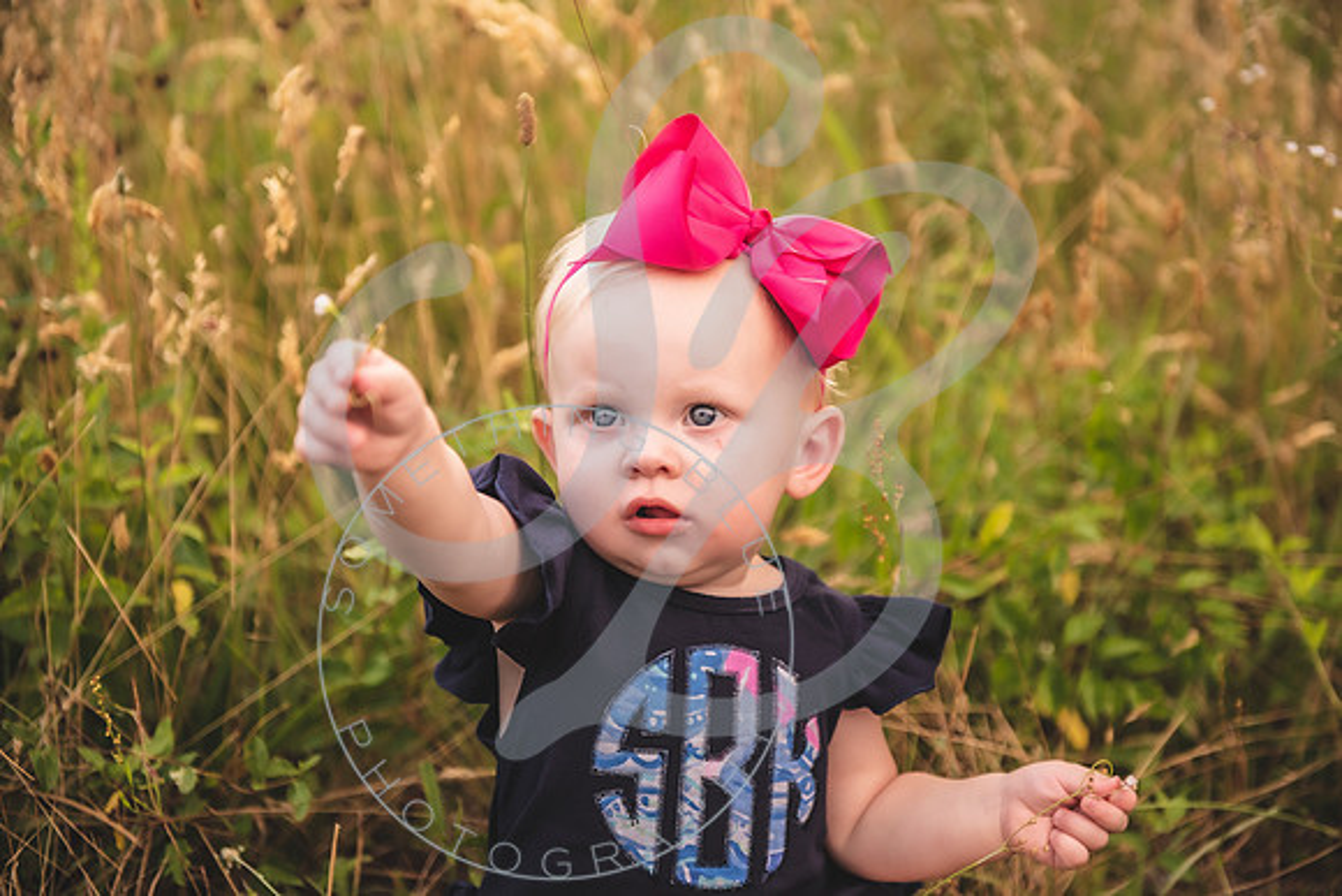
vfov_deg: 19.5
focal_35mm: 70
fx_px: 2610
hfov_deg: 28.8
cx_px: 671
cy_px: 448
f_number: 2.8
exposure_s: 1/640
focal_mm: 70
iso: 100
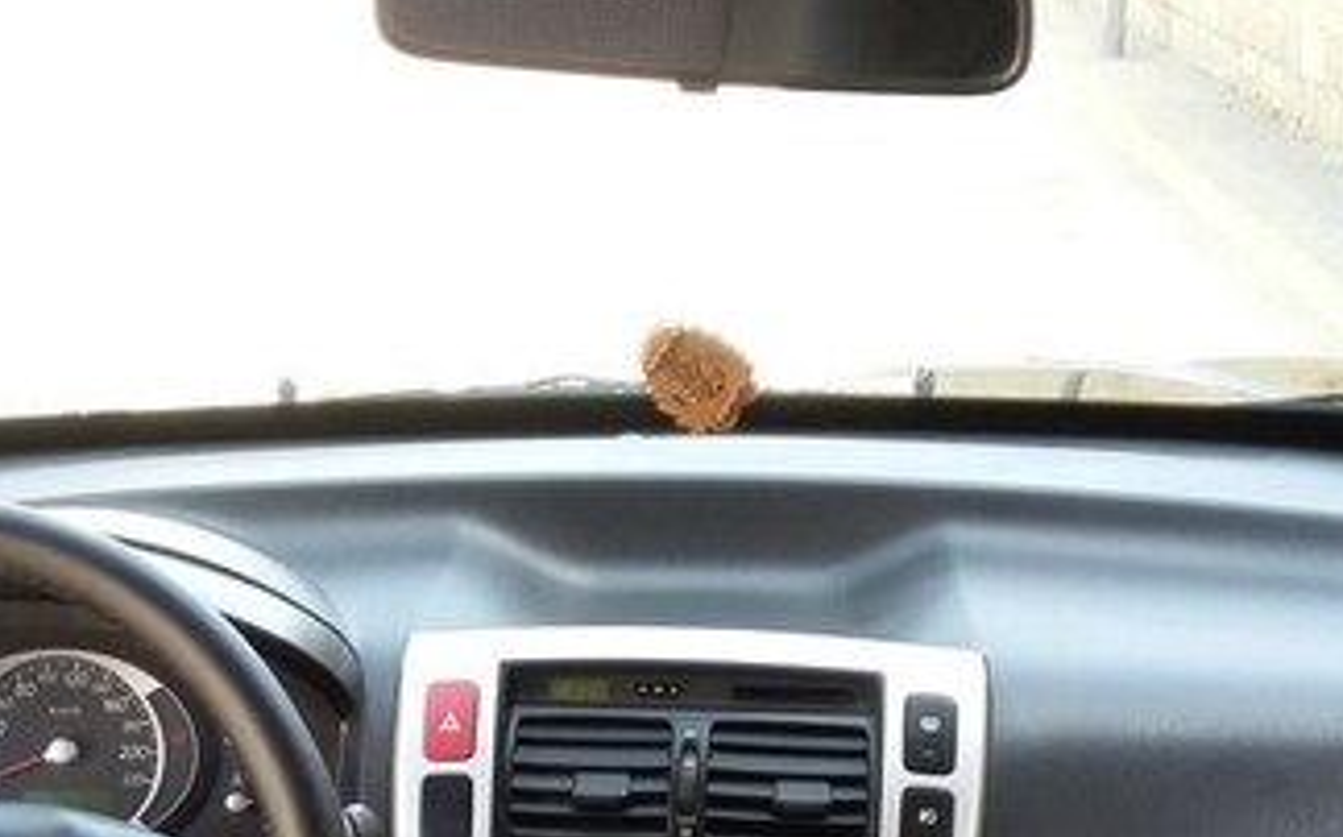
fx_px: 2451
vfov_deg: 18.4
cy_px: 1005
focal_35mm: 67
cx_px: 630
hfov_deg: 30.6
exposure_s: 1/100
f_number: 2.2
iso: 80
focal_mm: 3.3
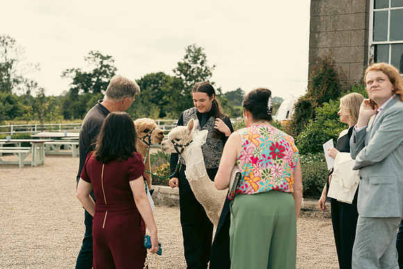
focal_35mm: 70
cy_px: 134
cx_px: 202
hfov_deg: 28.8
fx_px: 784
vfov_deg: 19.5
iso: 125
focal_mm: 70
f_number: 3.5
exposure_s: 1/640
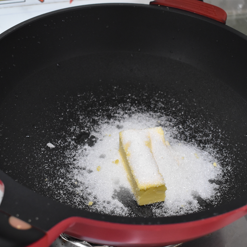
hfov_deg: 34.9
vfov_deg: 34.9
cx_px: 113
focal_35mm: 49
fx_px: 393
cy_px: 123
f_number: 5
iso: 1800
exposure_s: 1/40
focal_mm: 25
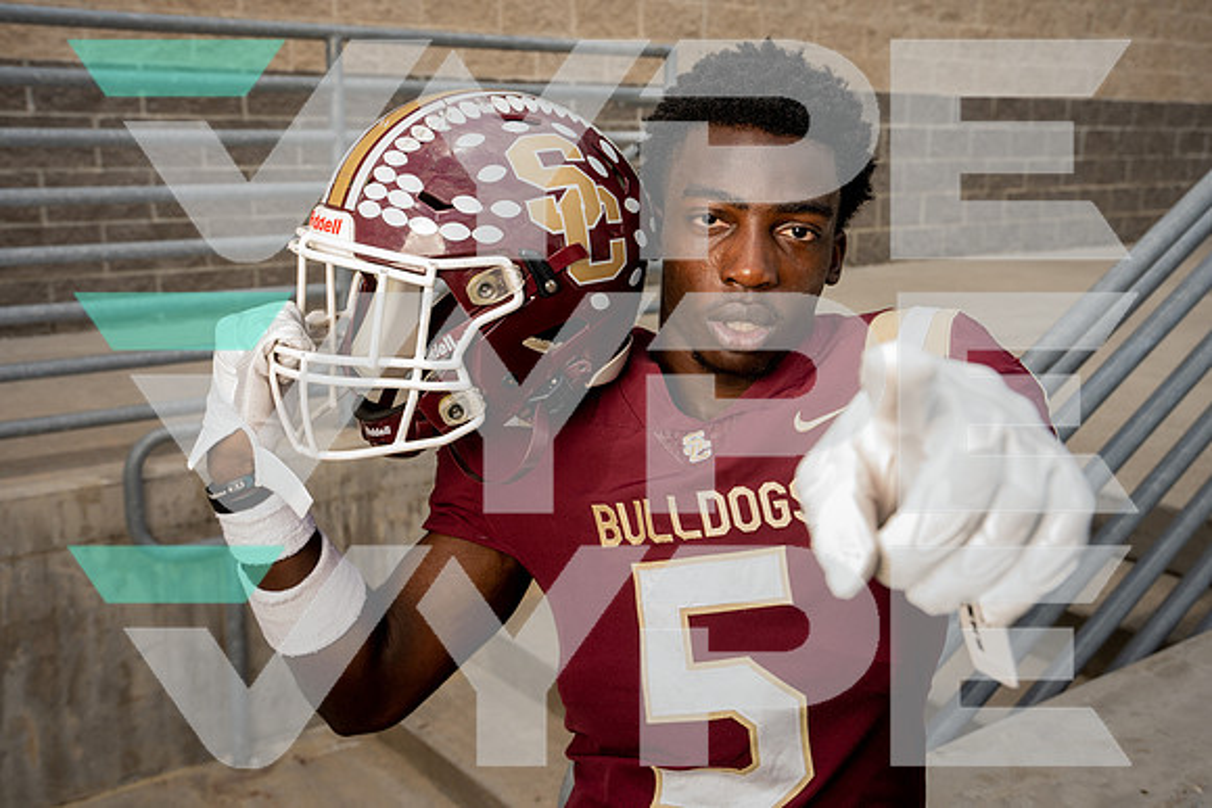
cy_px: 404
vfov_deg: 35.1
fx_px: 1280
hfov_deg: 50.7
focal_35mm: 38
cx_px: 606
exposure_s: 1/200
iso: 50
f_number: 6.3
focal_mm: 38
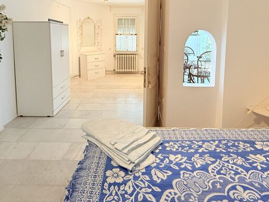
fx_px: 171
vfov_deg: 57.9
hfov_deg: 76.4
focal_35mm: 22
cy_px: 50
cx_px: 131
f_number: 2.2
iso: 400
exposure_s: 1/100
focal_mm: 2.22
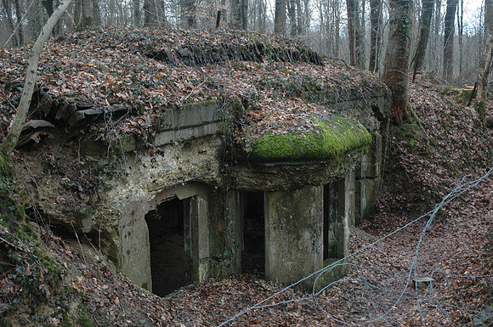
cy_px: 164
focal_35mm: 44
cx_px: 246
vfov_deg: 30.8
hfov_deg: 45.0
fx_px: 595
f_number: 4
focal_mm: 29
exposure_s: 1/250
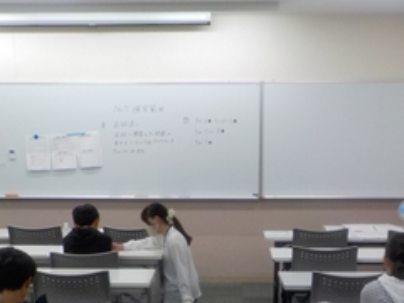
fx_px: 654
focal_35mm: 56
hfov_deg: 34.3
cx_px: 222
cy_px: 273
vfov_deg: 25.3
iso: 125
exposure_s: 1/40
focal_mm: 4.1
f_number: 3.3
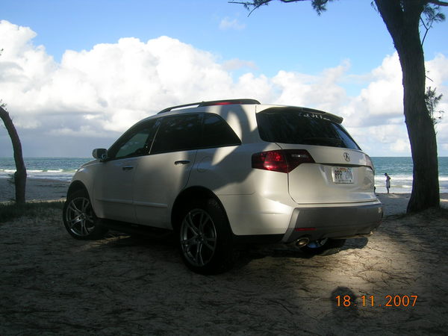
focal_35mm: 35
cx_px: 224
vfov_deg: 40.7
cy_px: 168
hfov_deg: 52.6
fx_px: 453
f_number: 4.8
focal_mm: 5.4
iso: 50
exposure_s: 1/349
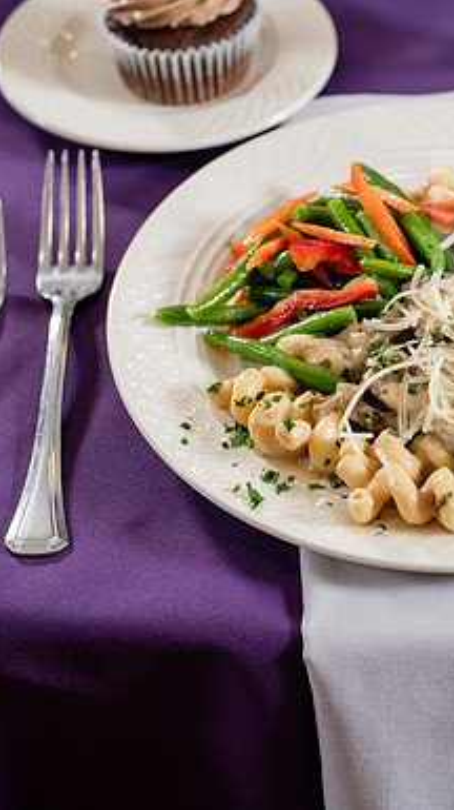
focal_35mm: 79
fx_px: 1694
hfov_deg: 15.2
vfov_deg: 26.9
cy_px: 405
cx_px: 368
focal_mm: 50
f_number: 4
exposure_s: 1/200
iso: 320
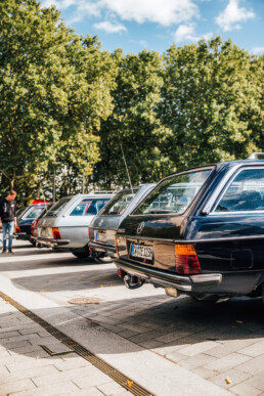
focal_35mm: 36
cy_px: 198
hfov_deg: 36.9
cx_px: 132
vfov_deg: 53.1
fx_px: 396
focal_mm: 36
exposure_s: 1/250
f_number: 2.8
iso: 100
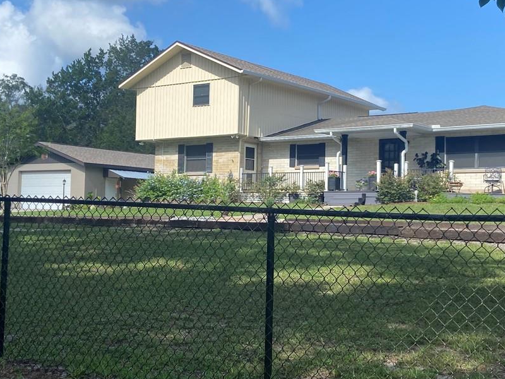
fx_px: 759
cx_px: 274
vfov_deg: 28.0
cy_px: 171
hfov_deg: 36.8
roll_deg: -1.2
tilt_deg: +2.5
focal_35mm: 52
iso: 32
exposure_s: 1/2268
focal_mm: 4.25
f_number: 1.8
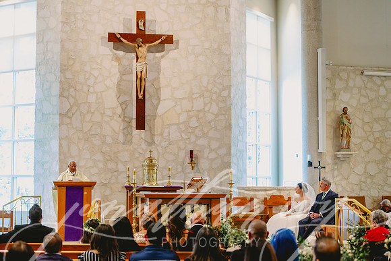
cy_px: 130
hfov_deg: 28.8
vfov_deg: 19.5
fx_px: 760
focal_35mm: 70
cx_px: 196
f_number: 2.8
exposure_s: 1/320
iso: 2500
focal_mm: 70
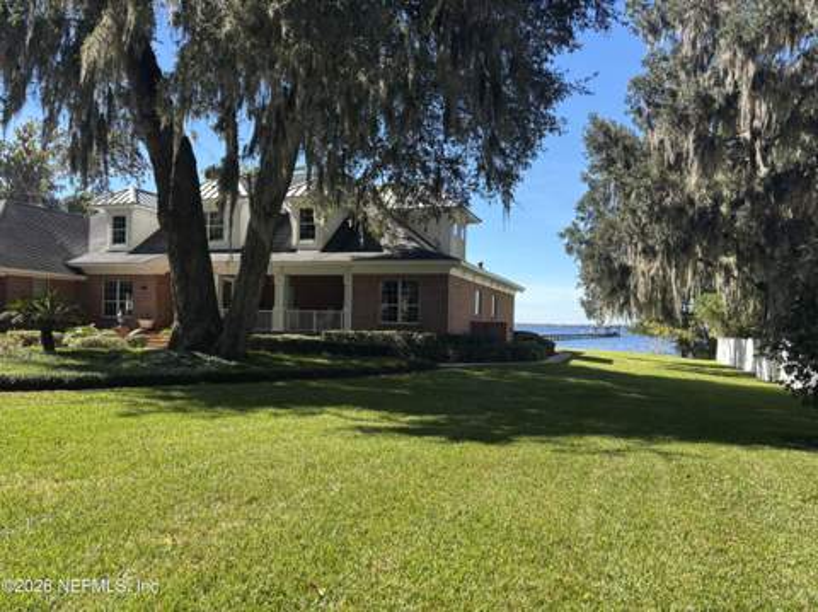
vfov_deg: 53.0
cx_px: 409
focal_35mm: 26
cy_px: 306
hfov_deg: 67.4
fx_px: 614
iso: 50
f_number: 1.6
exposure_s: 1/1068
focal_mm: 5.96
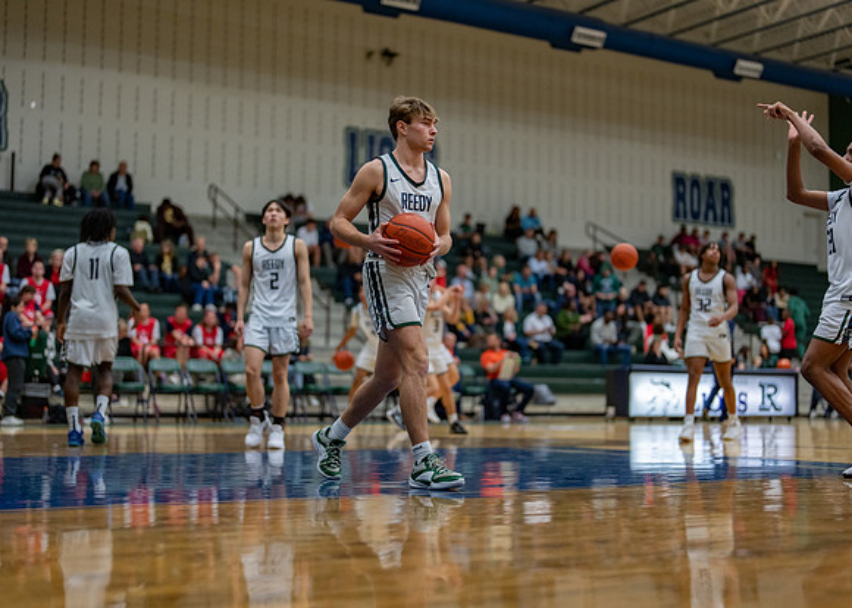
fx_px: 1267
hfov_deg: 37.2
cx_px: 426
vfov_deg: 27.0
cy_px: 304
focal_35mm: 52
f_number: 1.2
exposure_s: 1/1000
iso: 800
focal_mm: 50
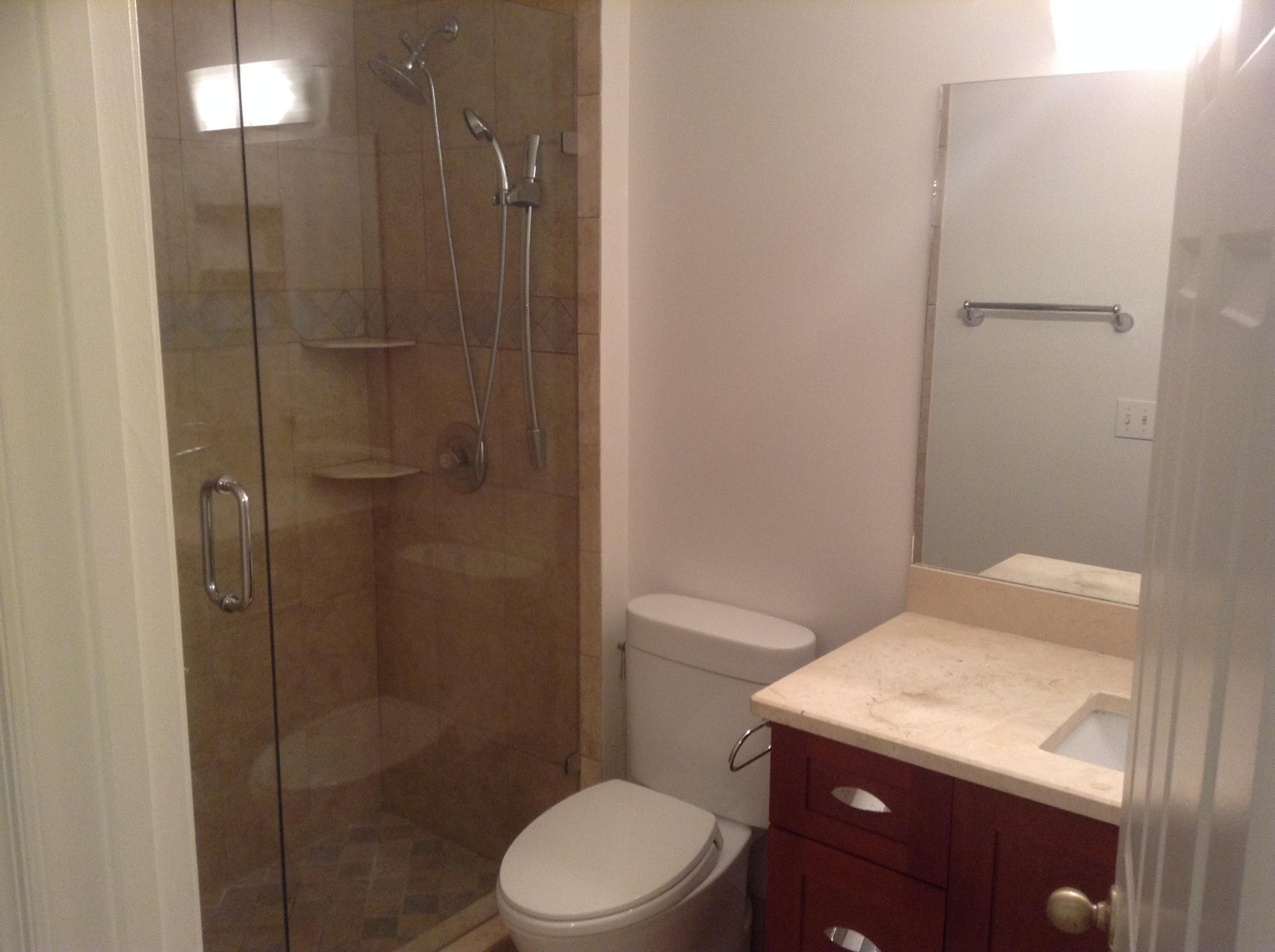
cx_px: 638
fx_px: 1214
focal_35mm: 33
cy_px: 476
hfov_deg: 55.4
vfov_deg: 42.8
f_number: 2.4
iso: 100
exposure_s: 1/24
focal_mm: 3.3
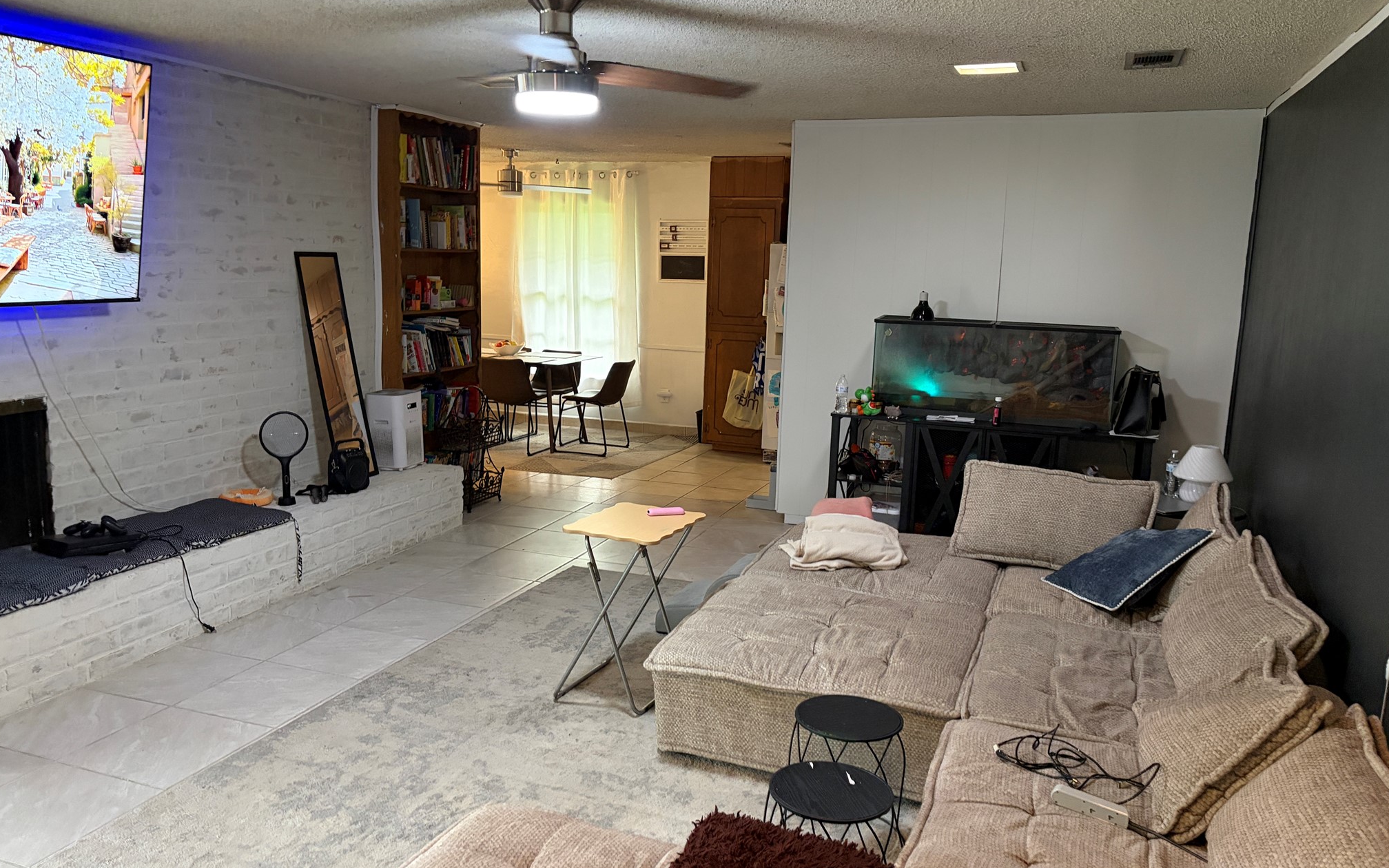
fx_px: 1060
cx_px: 690
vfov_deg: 44.5
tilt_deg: -8.4
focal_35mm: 28
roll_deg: -1.3
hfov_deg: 66.5
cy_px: 432
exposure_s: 1/60
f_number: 1.6
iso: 400
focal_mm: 5.96
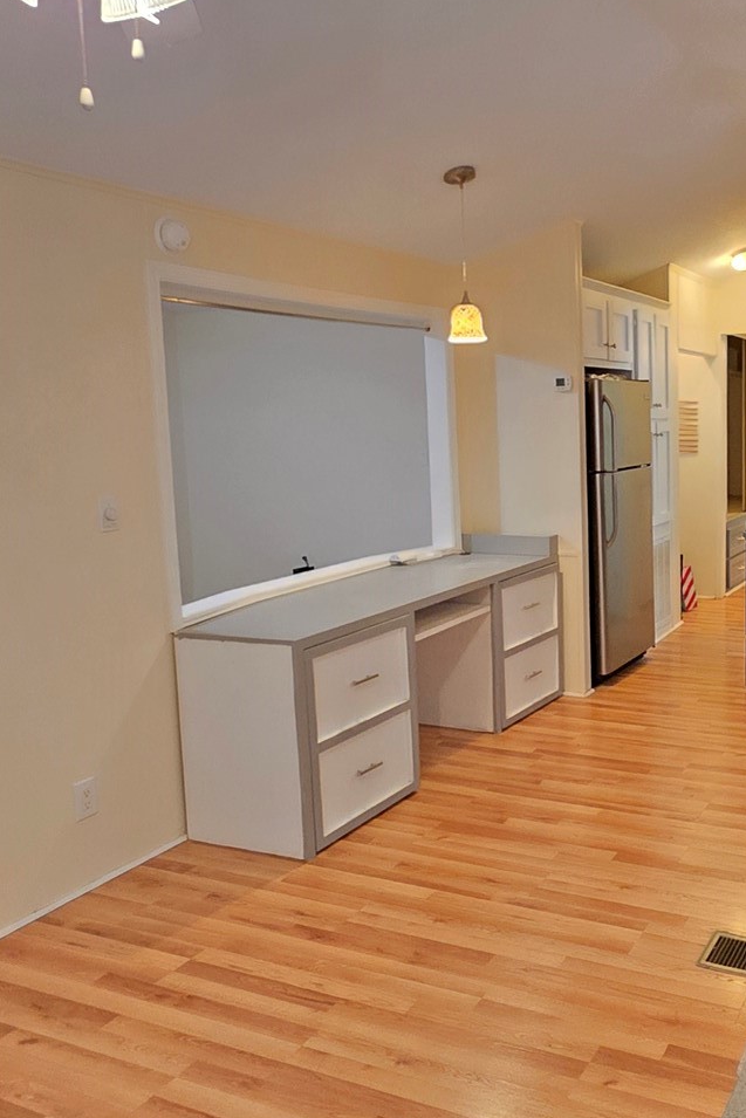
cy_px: 509
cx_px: 609
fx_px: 901
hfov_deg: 42.7
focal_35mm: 29
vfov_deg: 63.5
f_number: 1.9
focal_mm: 2.2
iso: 1000
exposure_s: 1/60
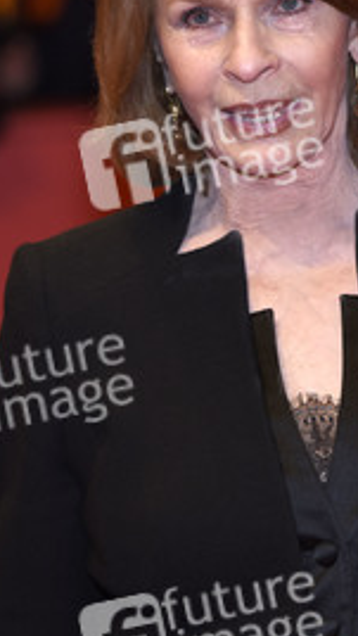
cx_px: 270
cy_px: 273
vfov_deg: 7.4
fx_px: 4935
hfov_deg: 4.2
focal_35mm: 293
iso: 640
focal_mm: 125
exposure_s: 1/500
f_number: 3.2
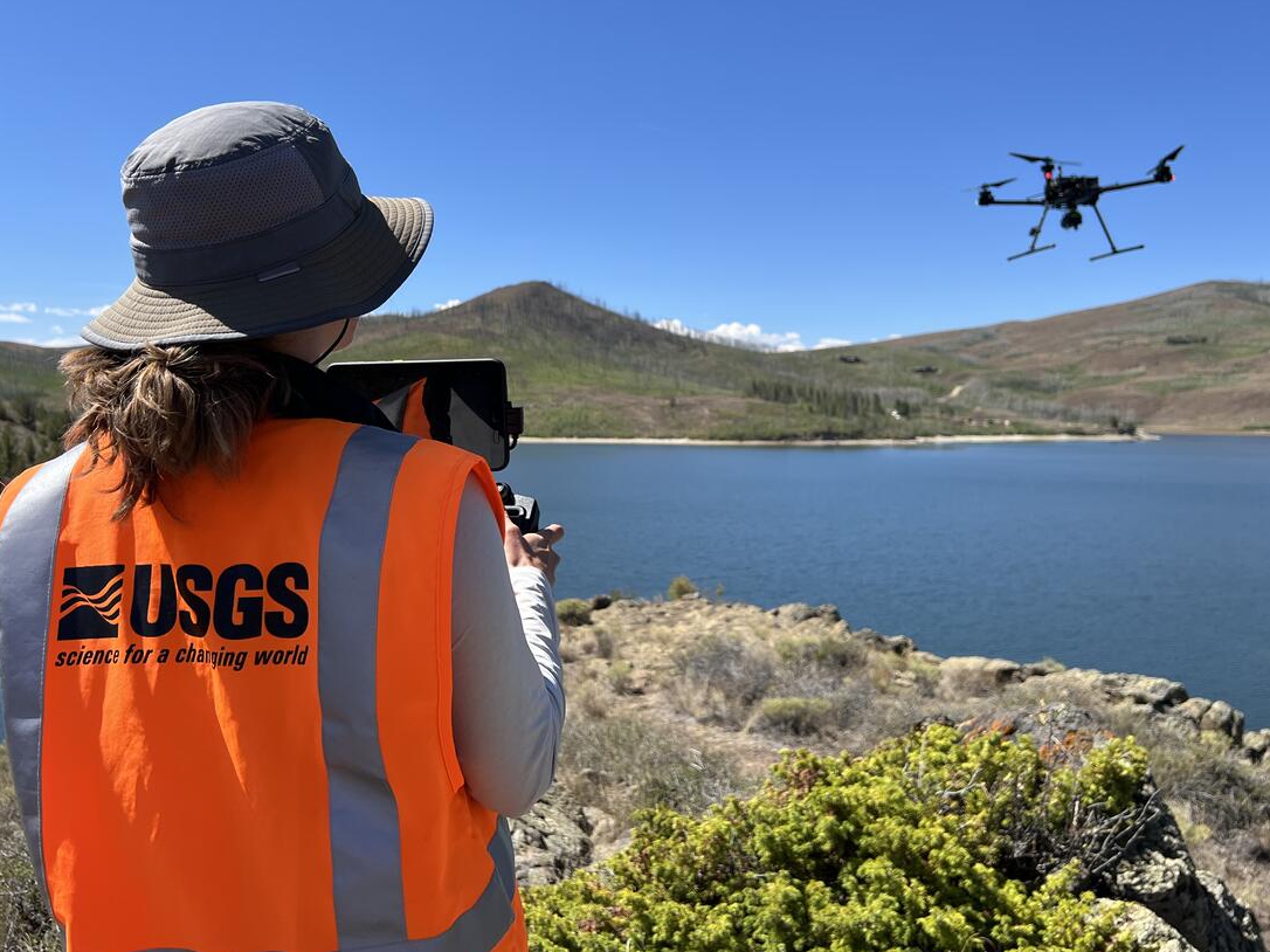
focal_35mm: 32
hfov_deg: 56.8
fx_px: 1174
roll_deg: +0.1
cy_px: 395
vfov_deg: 44.0
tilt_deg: +1.4
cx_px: 628
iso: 50
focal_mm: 5.7
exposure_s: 1/3571
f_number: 1.5
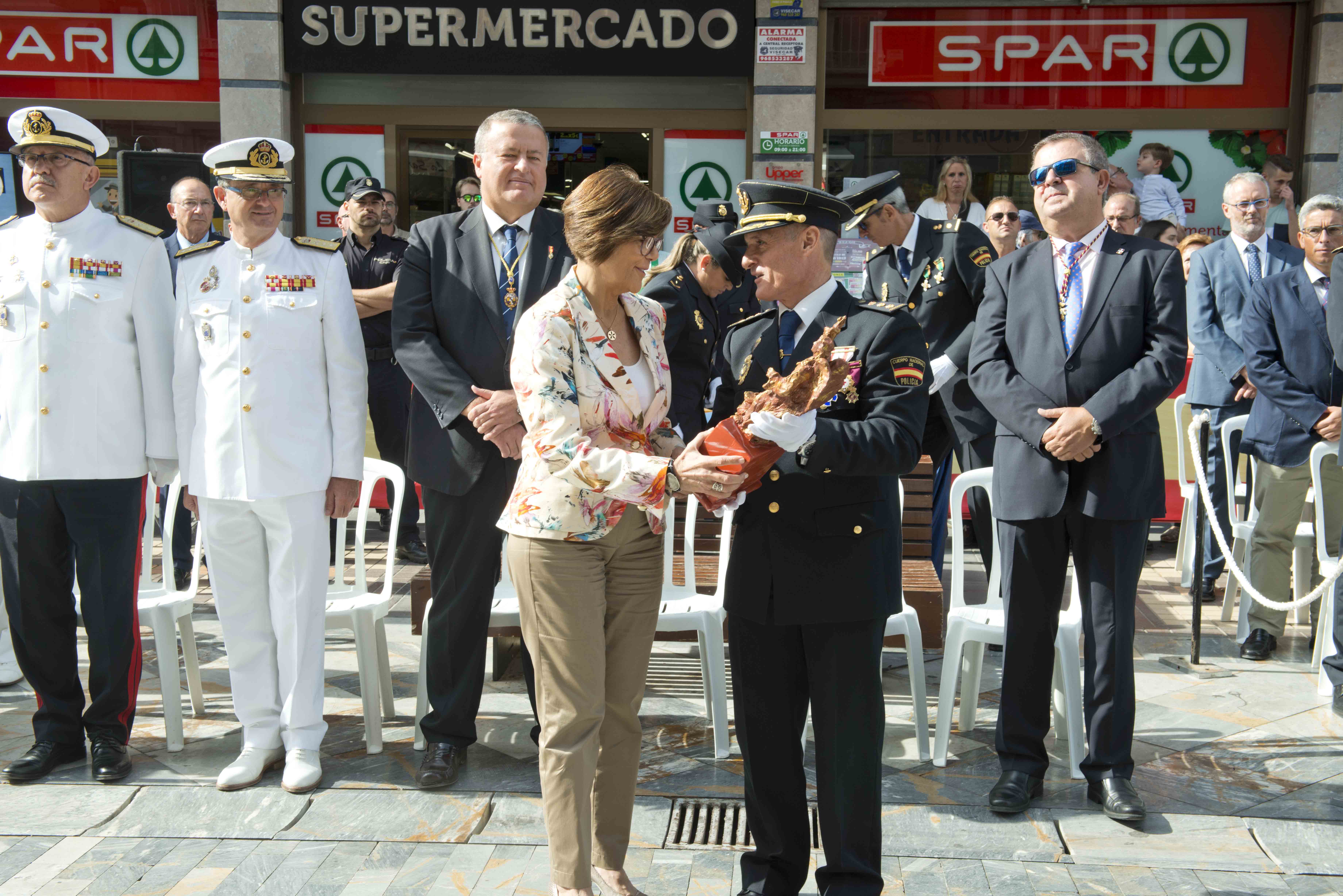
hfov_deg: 43.6
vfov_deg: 29.9
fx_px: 1679
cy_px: 448
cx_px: 672
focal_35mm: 45
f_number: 9
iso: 200
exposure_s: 1/100
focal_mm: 45
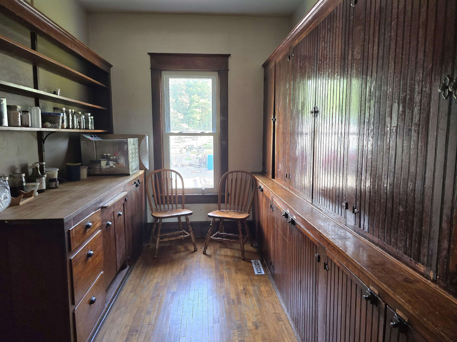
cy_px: 171
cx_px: 228
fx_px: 304
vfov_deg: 58.9
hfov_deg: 73.9
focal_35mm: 23
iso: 400
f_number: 1.7
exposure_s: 1/120
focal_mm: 6.3
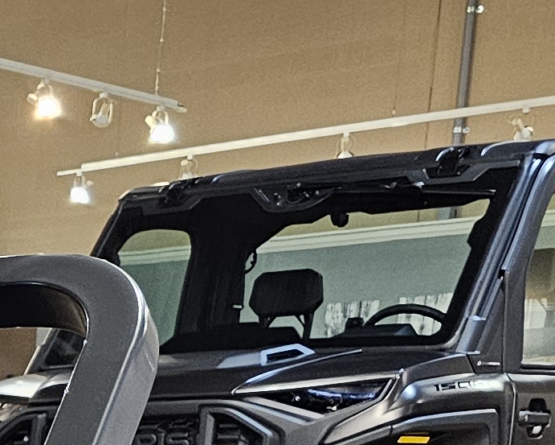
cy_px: 912
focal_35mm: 130
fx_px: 2136
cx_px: -653
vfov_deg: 10.8
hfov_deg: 12.5
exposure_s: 1/60
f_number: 1.7
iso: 500
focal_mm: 6.3
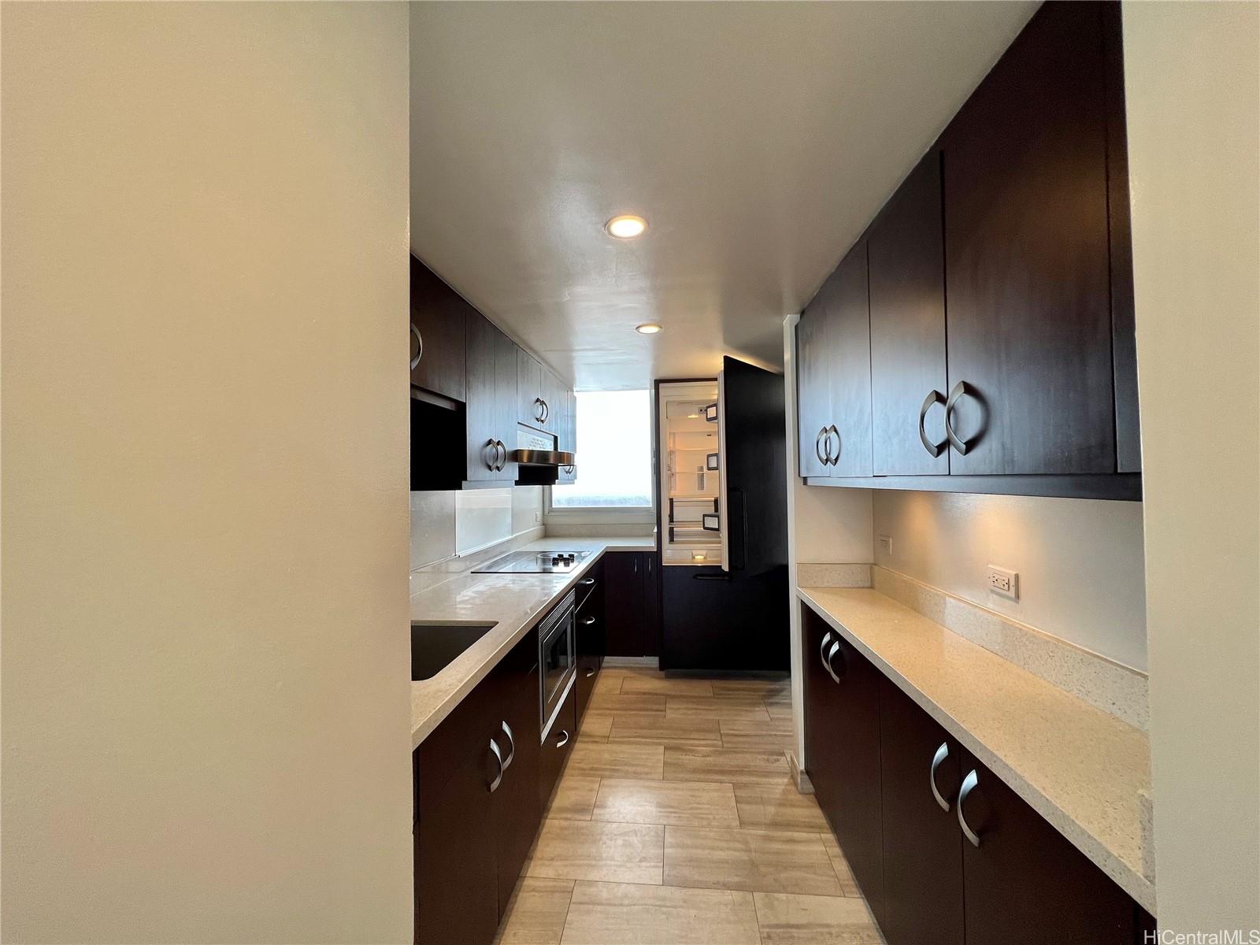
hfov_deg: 106.2
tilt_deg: +0.7
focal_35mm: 13
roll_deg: +1.0
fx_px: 473
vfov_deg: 89.9
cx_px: 630
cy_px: 472
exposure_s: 1/120
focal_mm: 1.57
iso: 80
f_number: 1.8
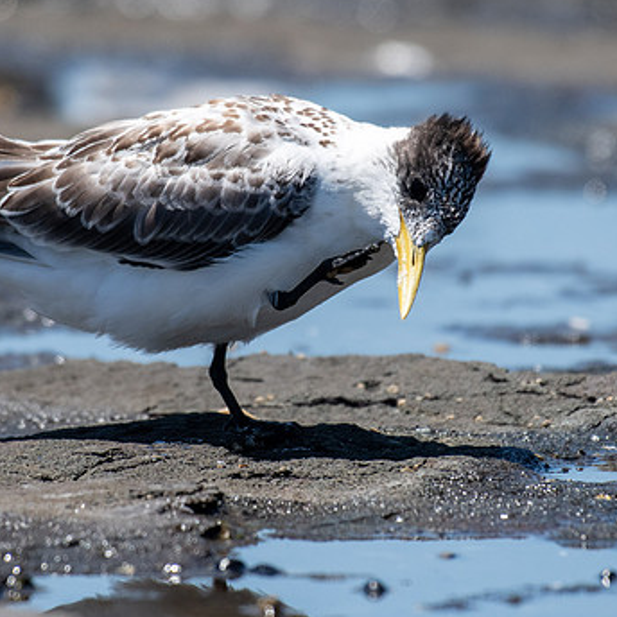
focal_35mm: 1192
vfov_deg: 1.5
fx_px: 24038
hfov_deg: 1.5
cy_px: 255
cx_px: 299
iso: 400
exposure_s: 1/3200
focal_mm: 480
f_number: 5.6
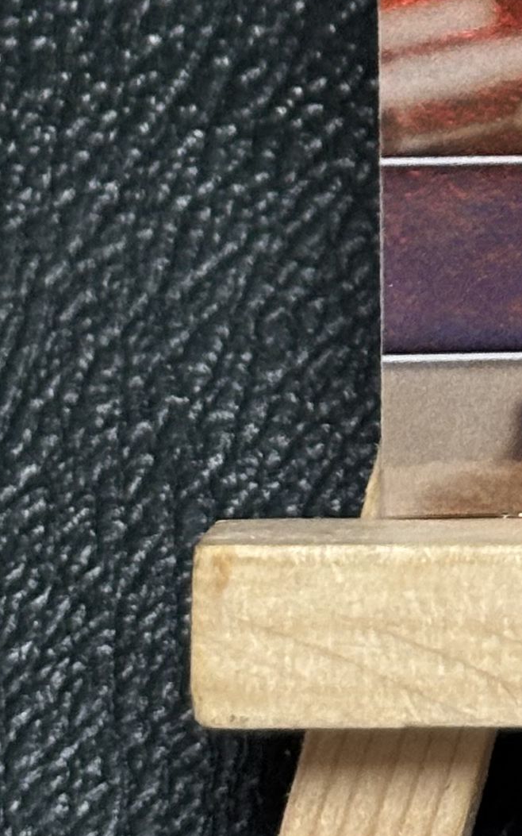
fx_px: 4803
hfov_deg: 6.1
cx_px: 996
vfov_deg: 9.8
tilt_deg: -62.4
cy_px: -208
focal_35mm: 211
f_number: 1.6
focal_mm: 5.96
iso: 160
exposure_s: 1/40
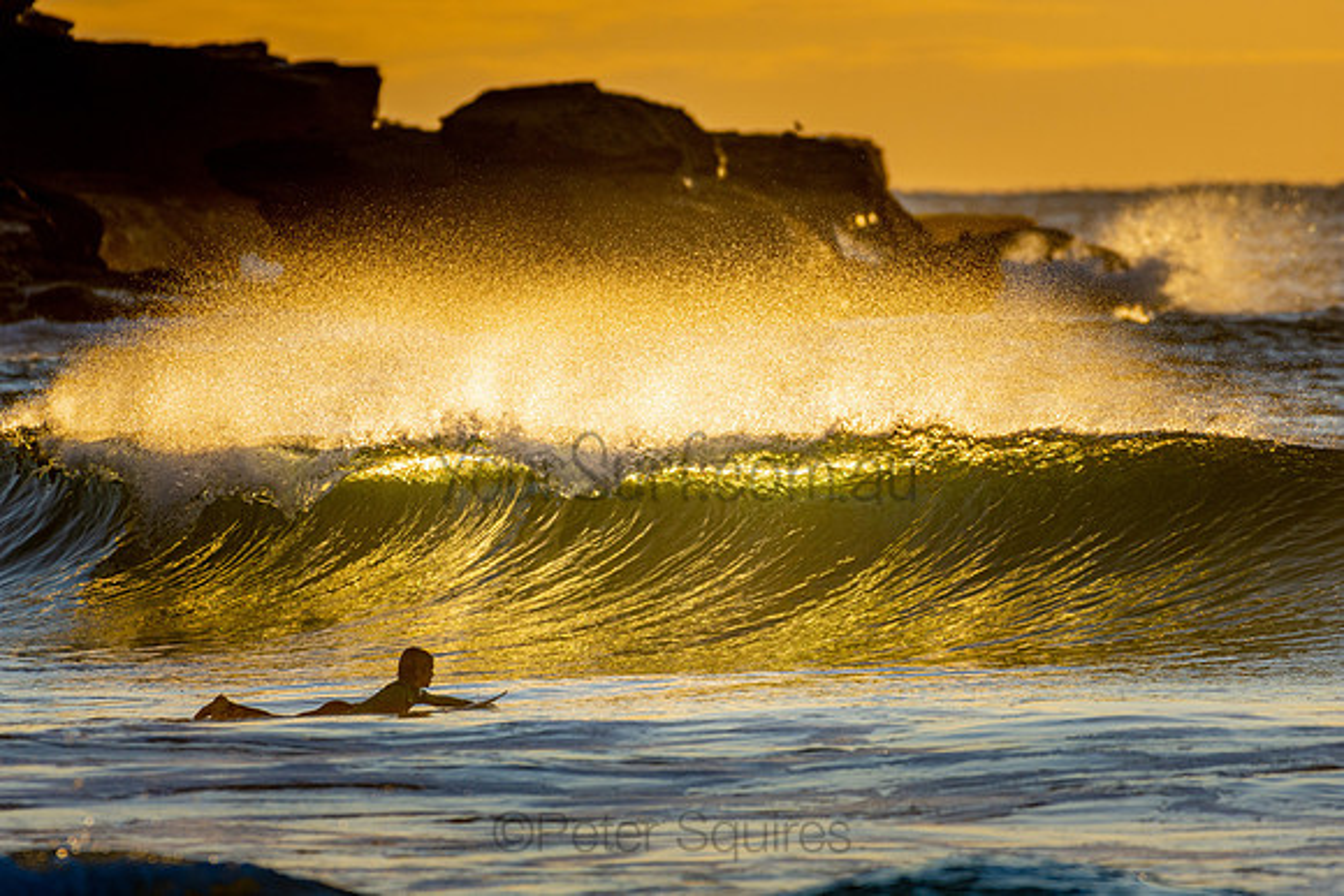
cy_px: 448
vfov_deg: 1.8
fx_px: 28005
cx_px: 672
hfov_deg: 2.7
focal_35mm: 750
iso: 280
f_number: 5.6
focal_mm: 500
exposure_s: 1/1250
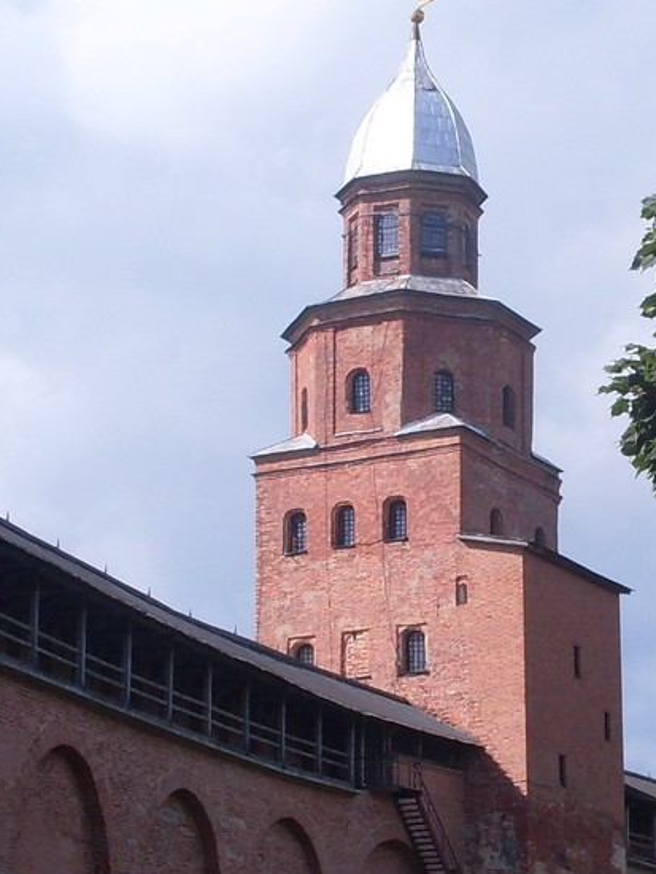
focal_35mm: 99
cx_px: 635
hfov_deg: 14.7
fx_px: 2500
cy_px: 498
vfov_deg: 19.8
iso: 80
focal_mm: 6.3
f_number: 8.4
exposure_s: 1/180
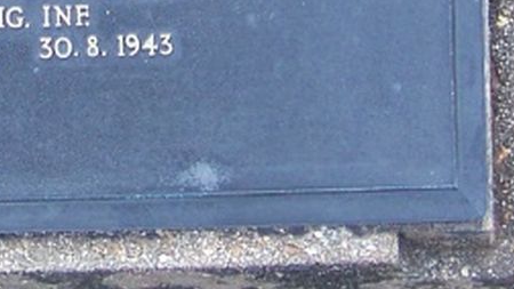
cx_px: 51
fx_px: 1186
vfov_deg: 13.5
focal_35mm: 87
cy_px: -51
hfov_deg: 23.8
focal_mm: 5.85
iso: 64
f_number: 2.8
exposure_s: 1/100
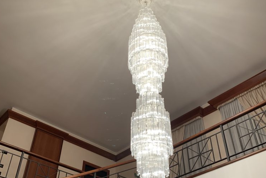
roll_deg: -1.1
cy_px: 116
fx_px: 273
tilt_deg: +37.7
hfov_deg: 51.9
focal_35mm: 37
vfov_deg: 35.7
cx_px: 132
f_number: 1.8
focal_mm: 4.25
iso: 80
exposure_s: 1/100
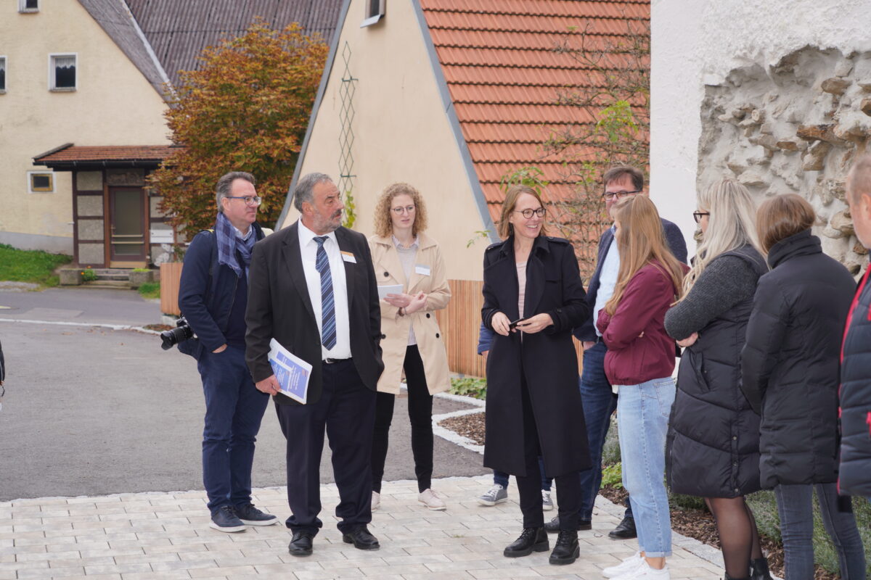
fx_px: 1693
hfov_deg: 28.8
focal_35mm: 70
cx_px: 436
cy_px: 290
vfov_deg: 19.5
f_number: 5.6
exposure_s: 1/125
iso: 100
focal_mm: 70
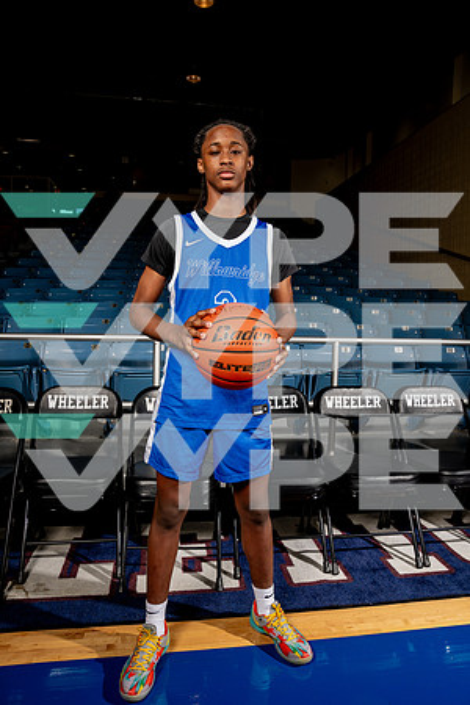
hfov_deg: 53.1
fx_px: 470
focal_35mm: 24
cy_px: 352
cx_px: 235
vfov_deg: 73.7
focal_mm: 24
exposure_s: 1/125
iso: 160
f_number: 7.1
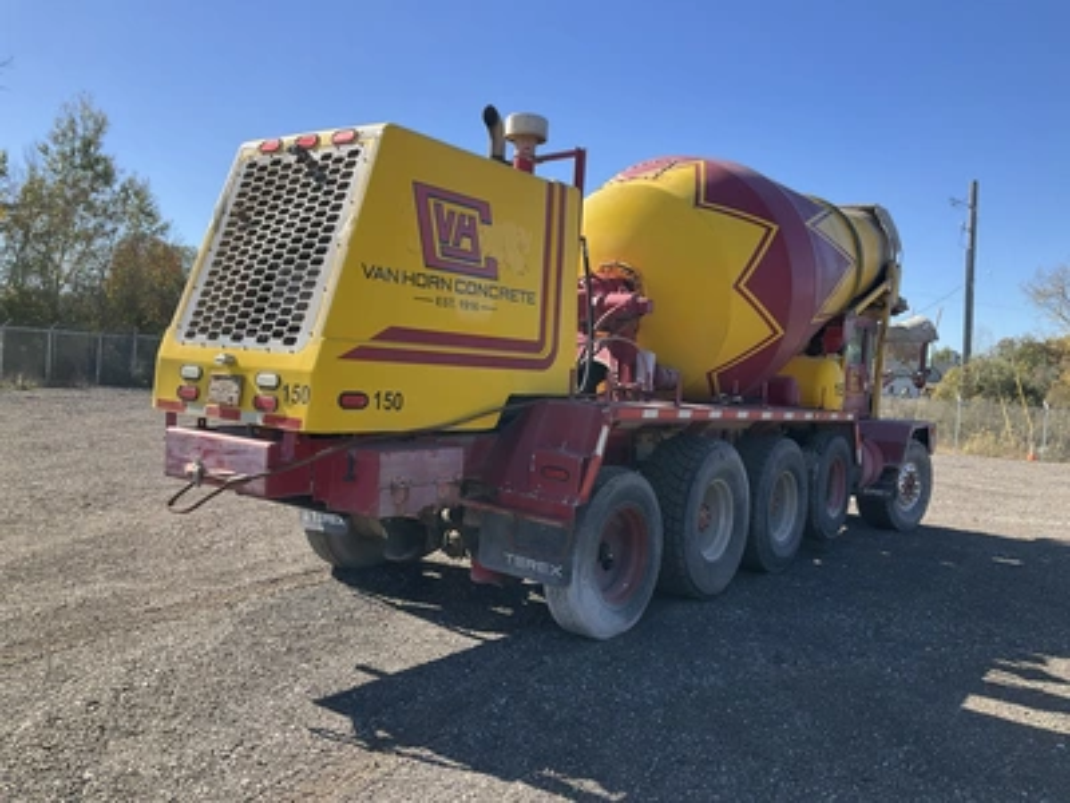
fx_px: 896
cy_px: 402
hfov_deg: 61.7
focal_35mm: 29
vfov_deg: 48.2
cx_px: 535
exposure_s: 1/978
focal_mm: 3
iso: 25
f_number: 1.8
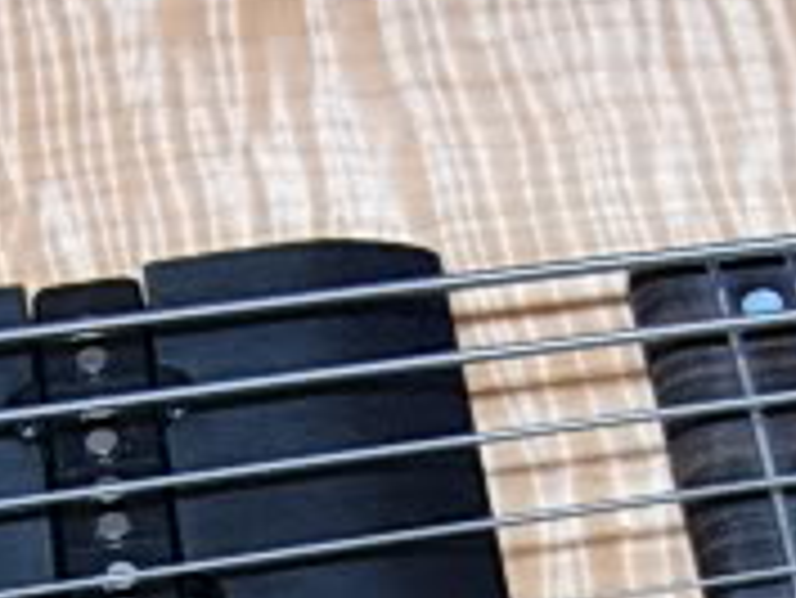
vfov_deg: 11.1
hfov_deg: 15.1
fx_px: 2991
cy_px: 791
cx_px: 306
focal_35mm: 130
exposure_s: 1/4
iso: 72
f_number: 2.7
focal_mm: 7.5
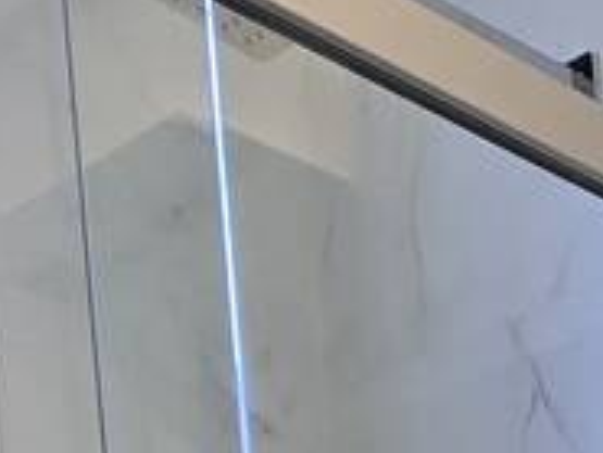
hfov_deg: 12.0
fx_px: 1761
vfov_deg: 9.5
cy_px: 1542
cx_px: 1705
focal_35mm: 101
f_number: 2.2
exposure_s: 1/60
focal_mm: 2.2
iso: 50
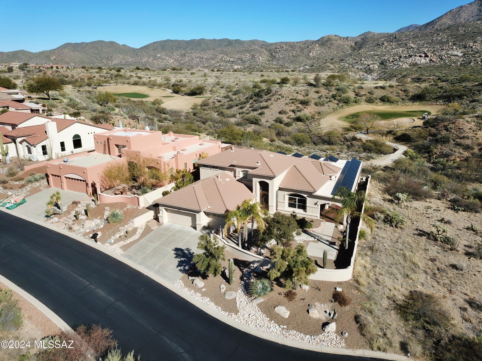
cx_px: 241
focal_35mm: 26
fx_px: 362
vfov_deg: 53.1
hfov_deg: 67.3
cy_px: 180
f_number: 2.2
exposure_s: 1/100
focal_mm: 4.73
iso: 100
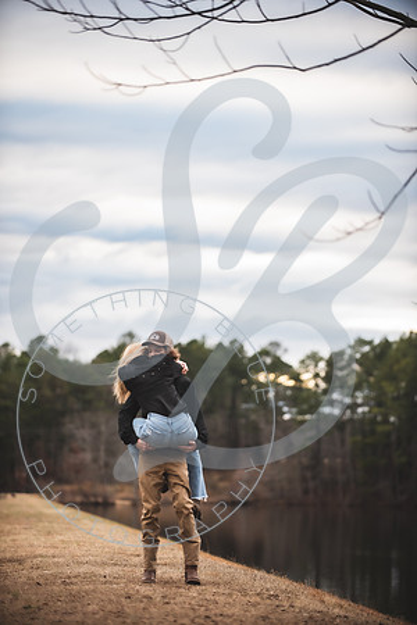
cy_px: 312
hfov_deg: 9.8
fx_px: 2432
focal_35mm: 140
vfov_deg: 14.7
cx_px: 208
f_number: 2.8
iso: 400
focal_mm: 140
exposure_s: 1/250
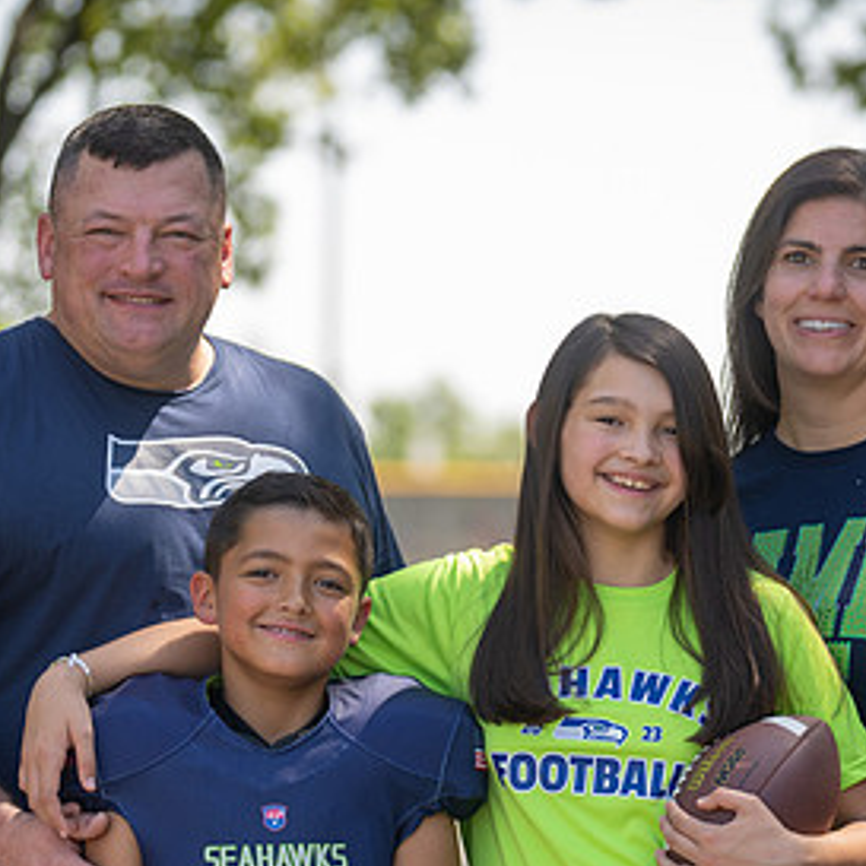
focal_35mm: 230
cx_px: 481
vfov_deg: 7.6
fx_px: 6510
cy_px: 622
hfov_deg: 7.6
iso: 100
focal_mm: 113
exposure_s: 1/400
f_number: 2.8
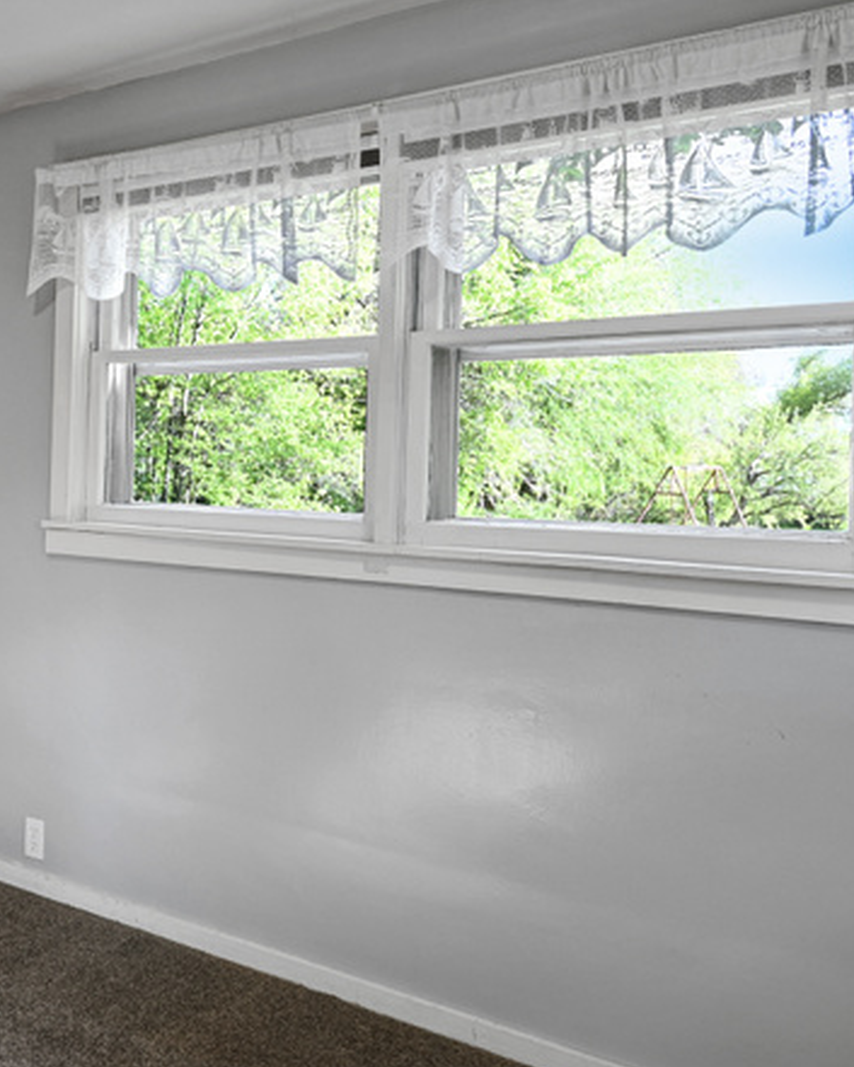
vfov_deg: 49.0
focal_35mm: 37
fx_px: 1169
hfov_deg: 36.3
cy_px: 564
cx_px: 7
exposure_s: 1/60
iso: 320
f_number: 4
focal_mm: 17
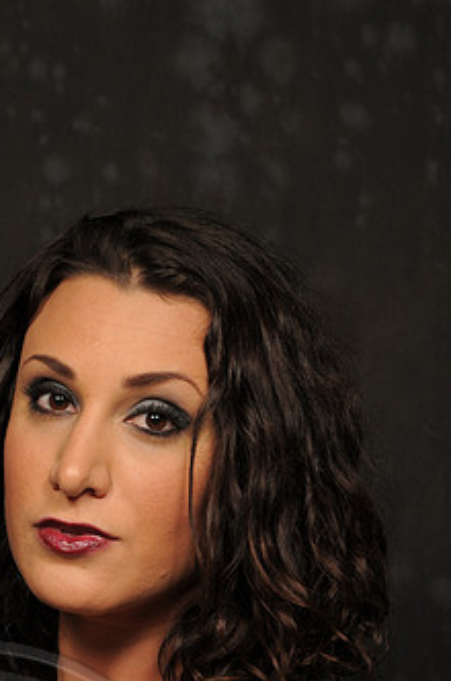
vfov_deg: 11.9
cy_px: 554
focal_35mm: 173
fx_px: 3264
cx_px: 75
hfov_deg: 7.9
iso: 200
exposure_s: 1/100
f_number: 7.1
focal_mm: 66
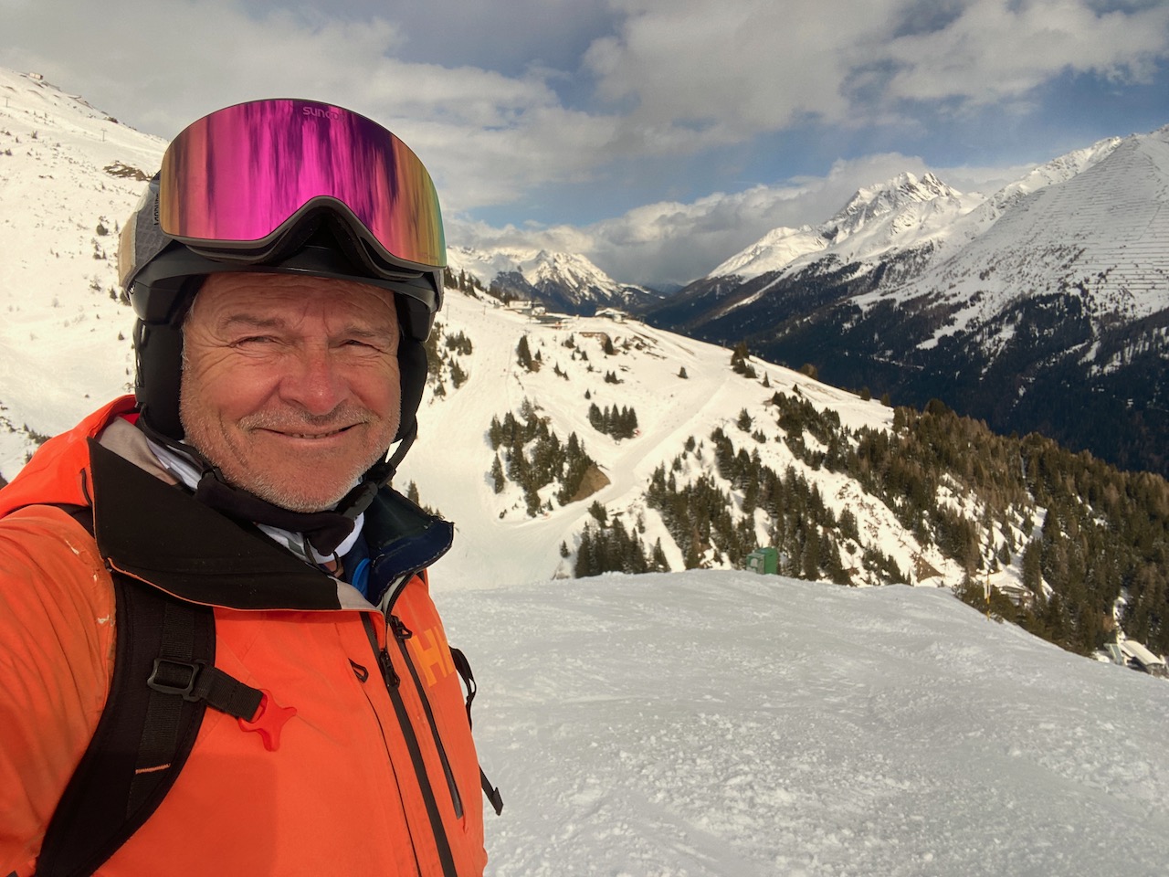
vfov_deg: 58.9
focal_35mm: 23
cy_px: 438
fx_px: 777
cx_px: 584
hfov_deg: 73.9
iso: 25
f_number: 2.2
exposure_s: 1/1795
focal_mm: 2.71
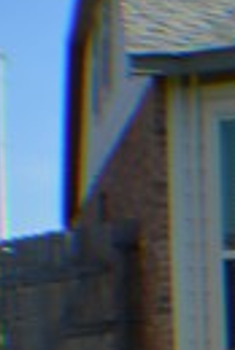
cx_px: 794
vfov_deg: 12.5
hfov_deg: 7.2
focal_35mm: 162
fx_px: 1582
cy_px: 362
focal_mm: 22
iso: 100
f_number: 8
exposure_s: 1/250
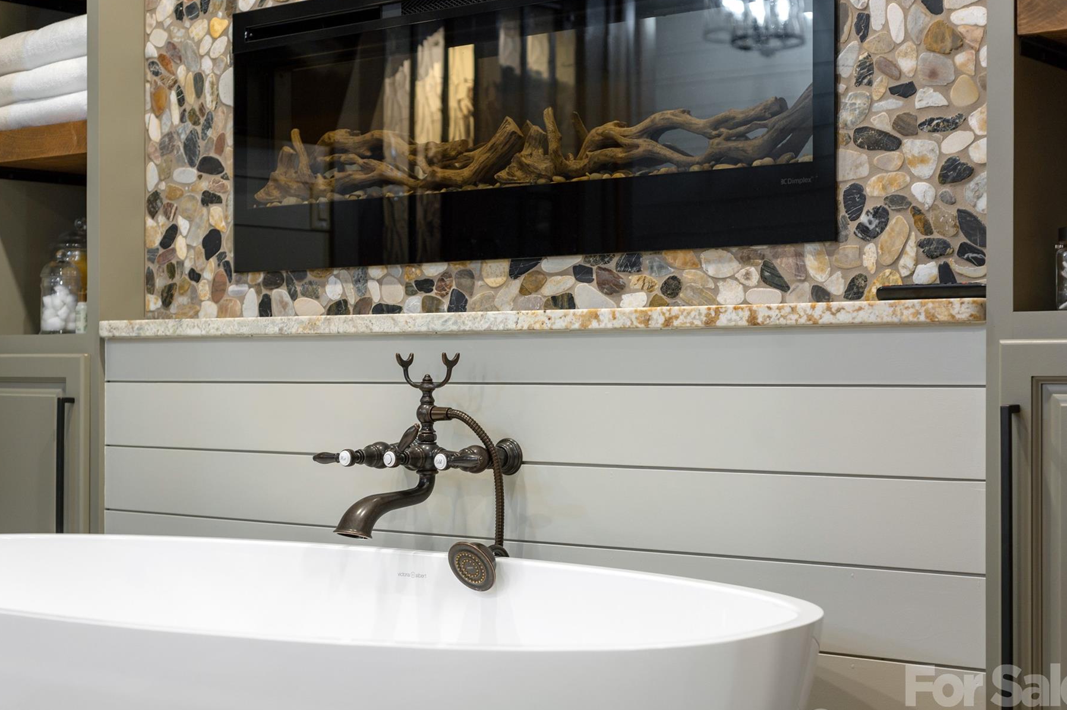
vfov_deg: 23.7
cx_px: 487
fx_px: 1688
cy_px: 377
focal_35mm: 57
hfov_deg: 35.1
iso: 320
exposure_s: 1/50
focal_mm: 50
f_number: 3.5
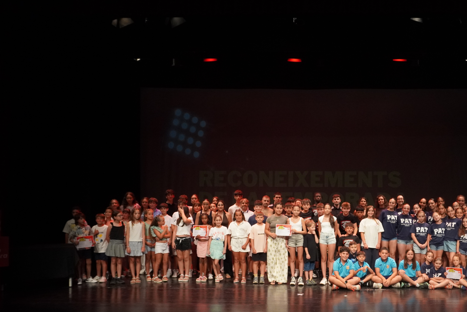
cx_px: 297
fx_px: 515
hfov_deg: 48.2
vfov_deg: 33.3
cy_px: 210
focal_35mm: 40
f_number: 5.6
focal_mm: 19
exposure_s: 1/160
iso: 2000
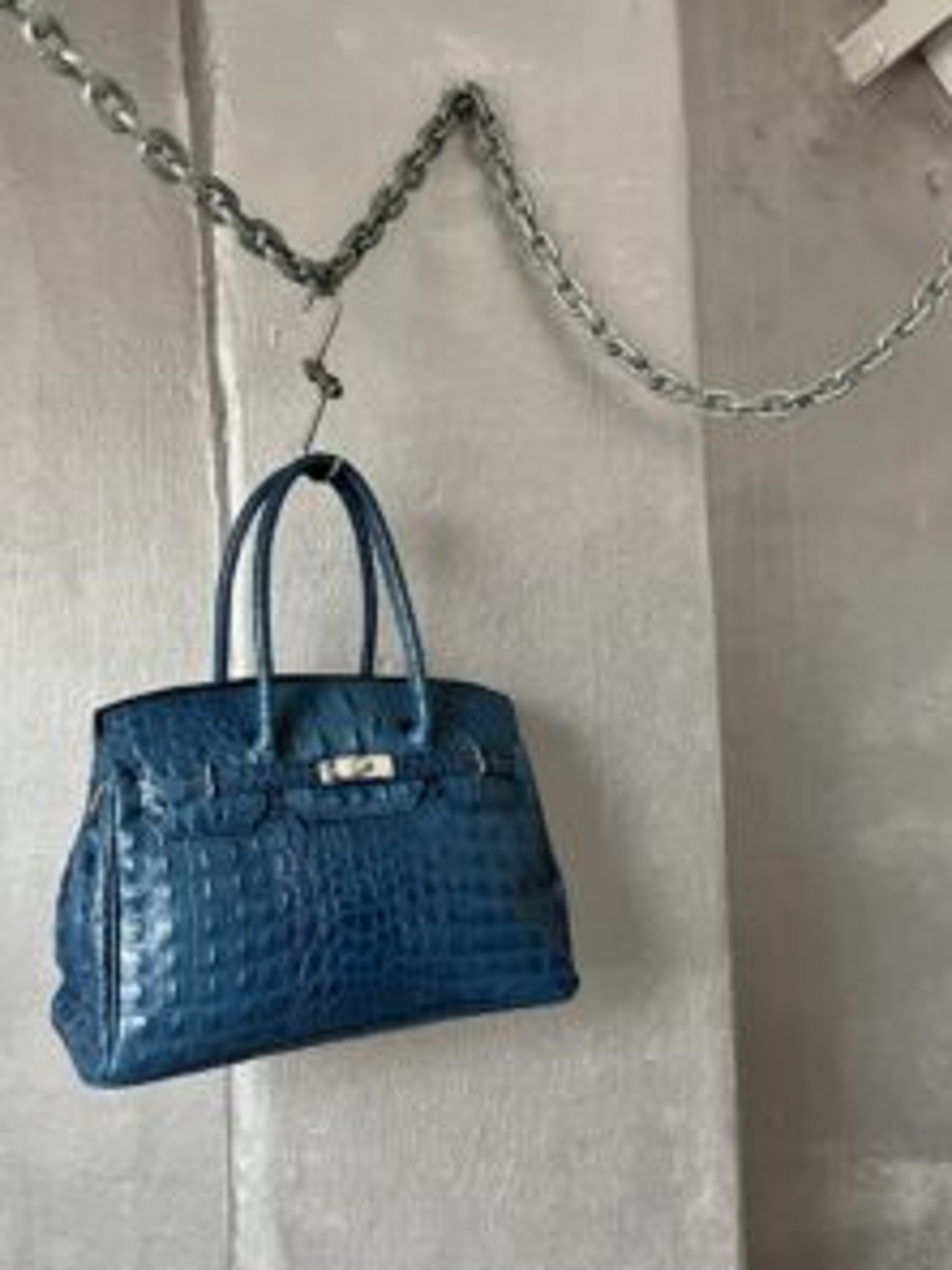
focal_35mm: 31
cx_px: 397
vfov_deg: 58.3
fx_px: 1137
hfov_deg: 45.3
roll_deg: -0.8
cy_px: 581
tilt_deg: +3.9
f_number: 1.5
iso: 125
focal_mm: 5.7
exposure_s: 1/83
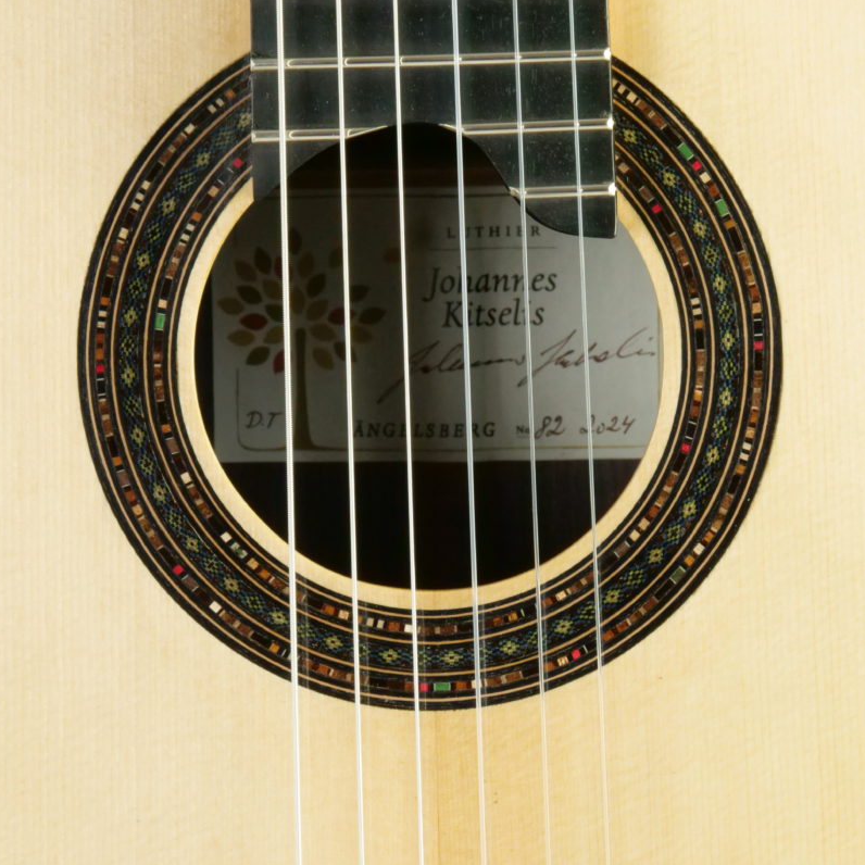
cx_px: 430
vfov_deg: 7.4
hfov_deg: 7.4
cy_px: 431
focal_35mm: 237
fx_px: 6700
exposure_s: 1/40
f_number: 14
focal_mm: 100
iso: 3200
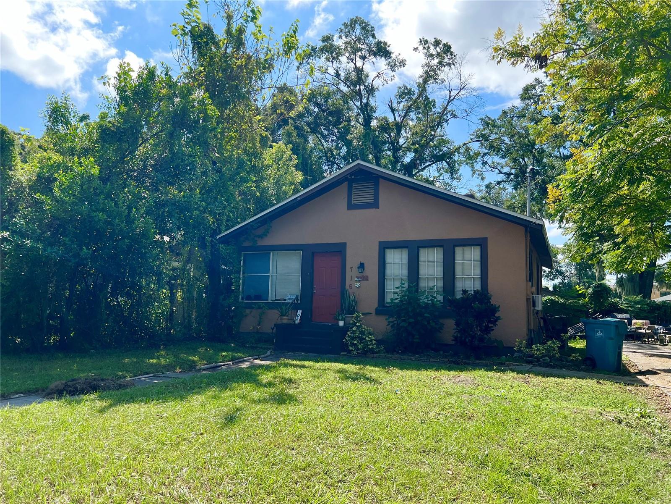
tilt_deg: +6.2
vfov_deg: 53.1
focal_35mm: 26
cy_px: 252
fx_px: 504
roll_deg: -1.1
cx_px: 336
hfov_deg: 67.3
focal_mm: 5.7
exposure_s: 1/2045
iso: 50
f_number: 1.5
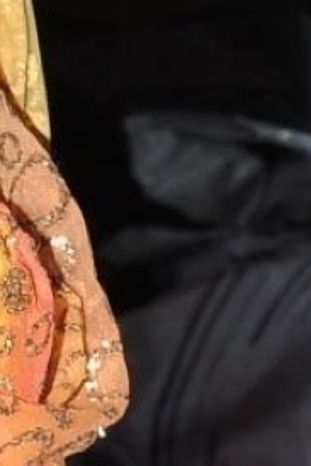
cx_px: -391
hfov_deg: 2.8
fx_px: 6393
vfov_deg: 4.1
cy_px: -636
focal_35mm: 494
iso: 400
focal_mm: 50
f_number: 10
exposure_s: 1/125
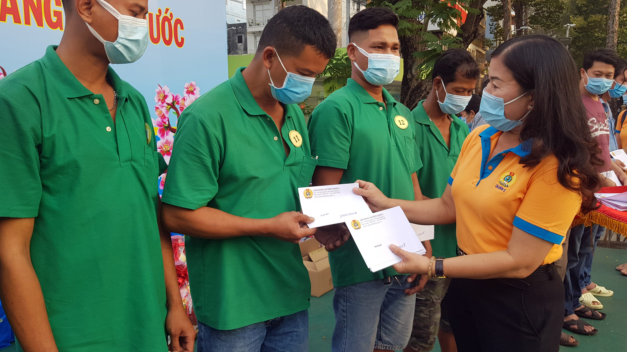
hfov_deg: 66.1
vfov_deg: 40.2
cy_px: 168
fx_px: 482
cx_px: 316
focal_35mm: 29
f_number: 1.7
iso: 40
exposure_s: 1/215
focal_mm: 4.3
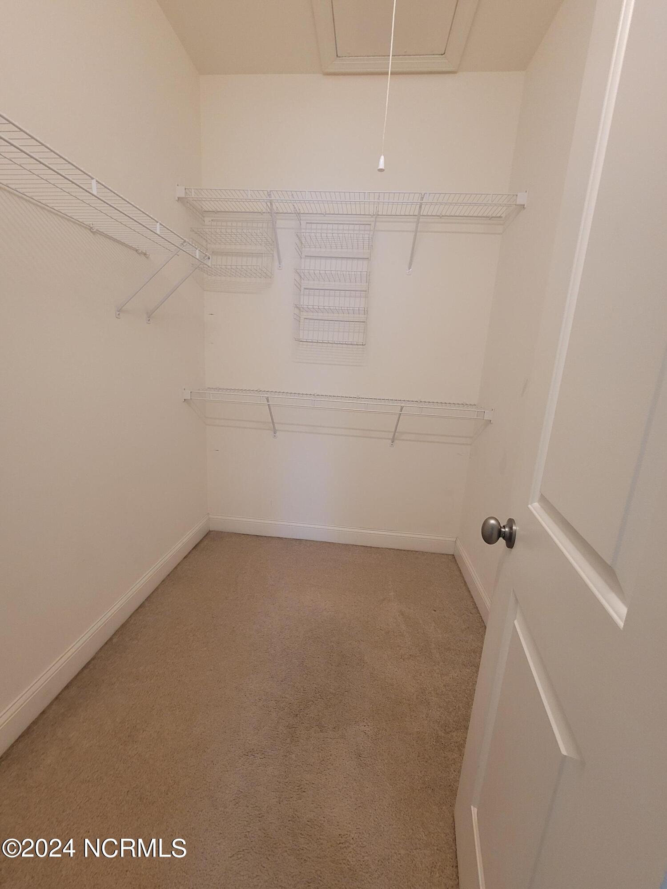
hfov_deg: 89.9
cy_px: 444
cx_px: 334
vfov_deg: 106.2
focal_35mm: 13
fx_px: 334
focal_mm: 2.2
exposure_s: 1/60
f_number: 2.2
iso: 320
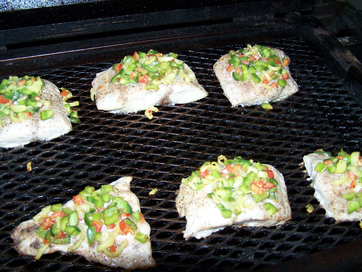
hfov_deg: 45.8
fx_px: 429
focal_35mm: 41
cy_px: 133
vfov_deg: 35.1
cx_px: 183
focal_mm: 6.3
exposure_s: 1/60
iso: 140
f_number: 2.8
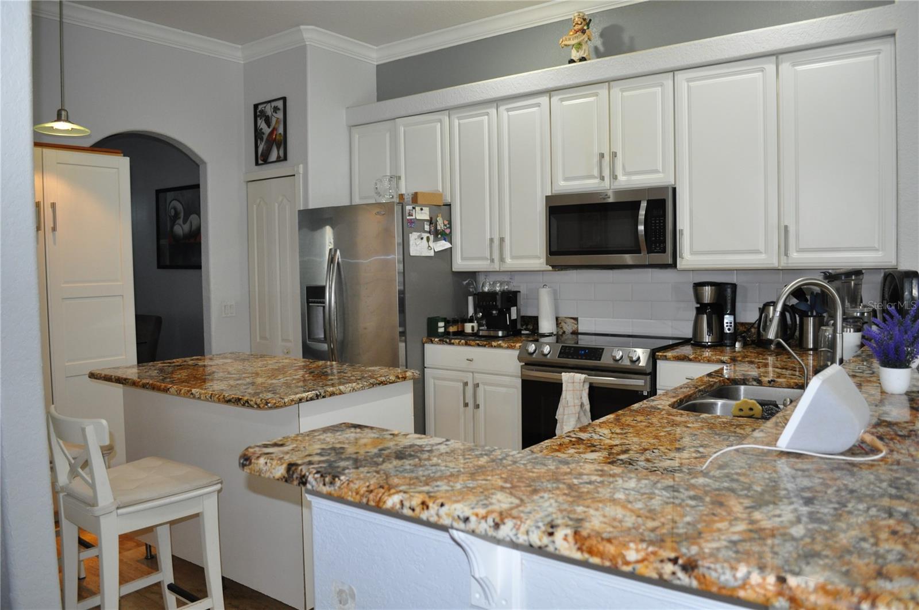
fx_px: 688
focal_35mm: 27
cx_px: 460
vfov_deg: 47.8
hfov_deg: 67.5
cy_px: 305
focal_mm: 18
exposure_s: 1/60
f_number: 3.5
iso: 800
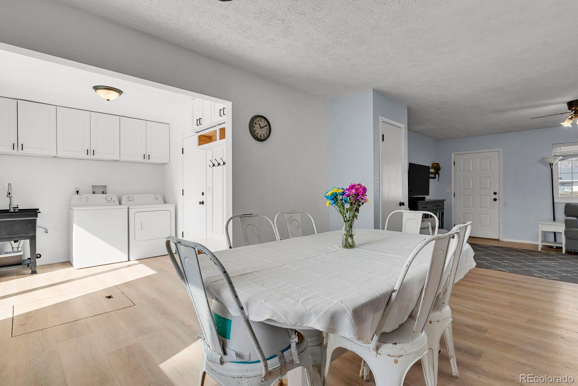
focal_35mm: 17
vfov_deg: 70.5
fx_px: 273
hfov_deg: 93.3
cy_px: 193
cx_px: 289
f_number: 8
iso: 1000
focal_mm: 17
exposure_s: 1/20
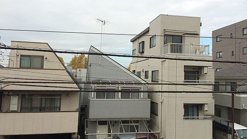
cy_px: 63
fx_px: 210
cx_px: 124
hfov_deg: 61.0
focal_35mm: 32
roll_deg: -0.5
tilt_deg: +4.5
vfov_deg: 36.6
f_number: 2.2
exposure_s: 1/1642
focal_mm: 4.15
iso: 32
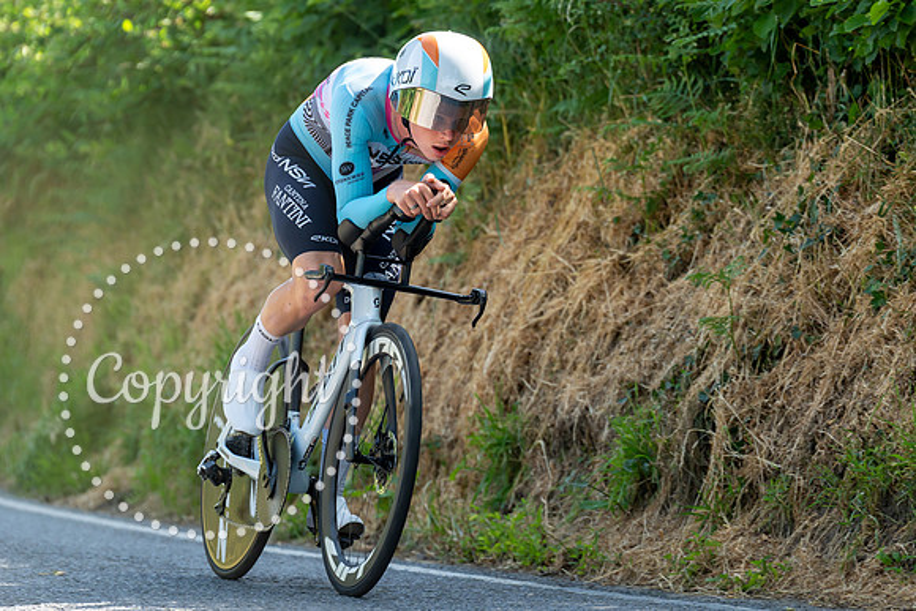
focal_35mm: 281
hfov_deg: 7.3
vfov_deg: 4.9
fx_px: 7156
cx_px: 463
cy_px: 315
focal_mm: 200
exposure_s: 1/1000
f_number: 3.5
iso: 500
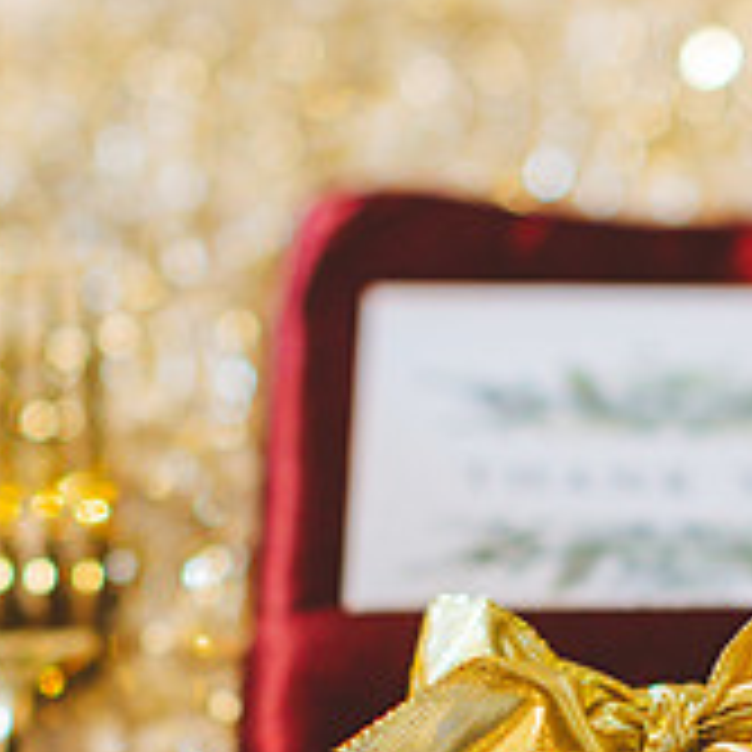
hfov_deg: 7.0
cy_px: 747
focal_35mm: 251
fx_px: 6169
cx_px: 662
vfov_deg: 7.0
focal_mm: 85
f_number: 2
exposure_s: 1/160
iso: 640
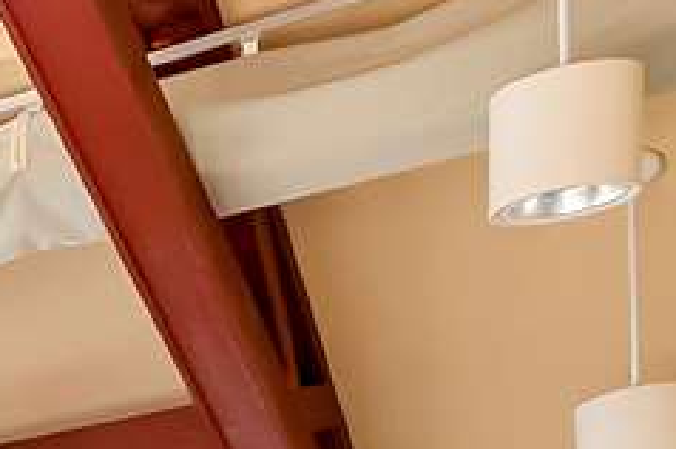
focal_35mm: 101
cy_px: 943
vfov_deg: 11.8
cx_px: -1173
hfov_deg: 12.5
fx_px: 1894
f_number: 8
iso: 320
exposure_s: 1/13
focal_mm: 16
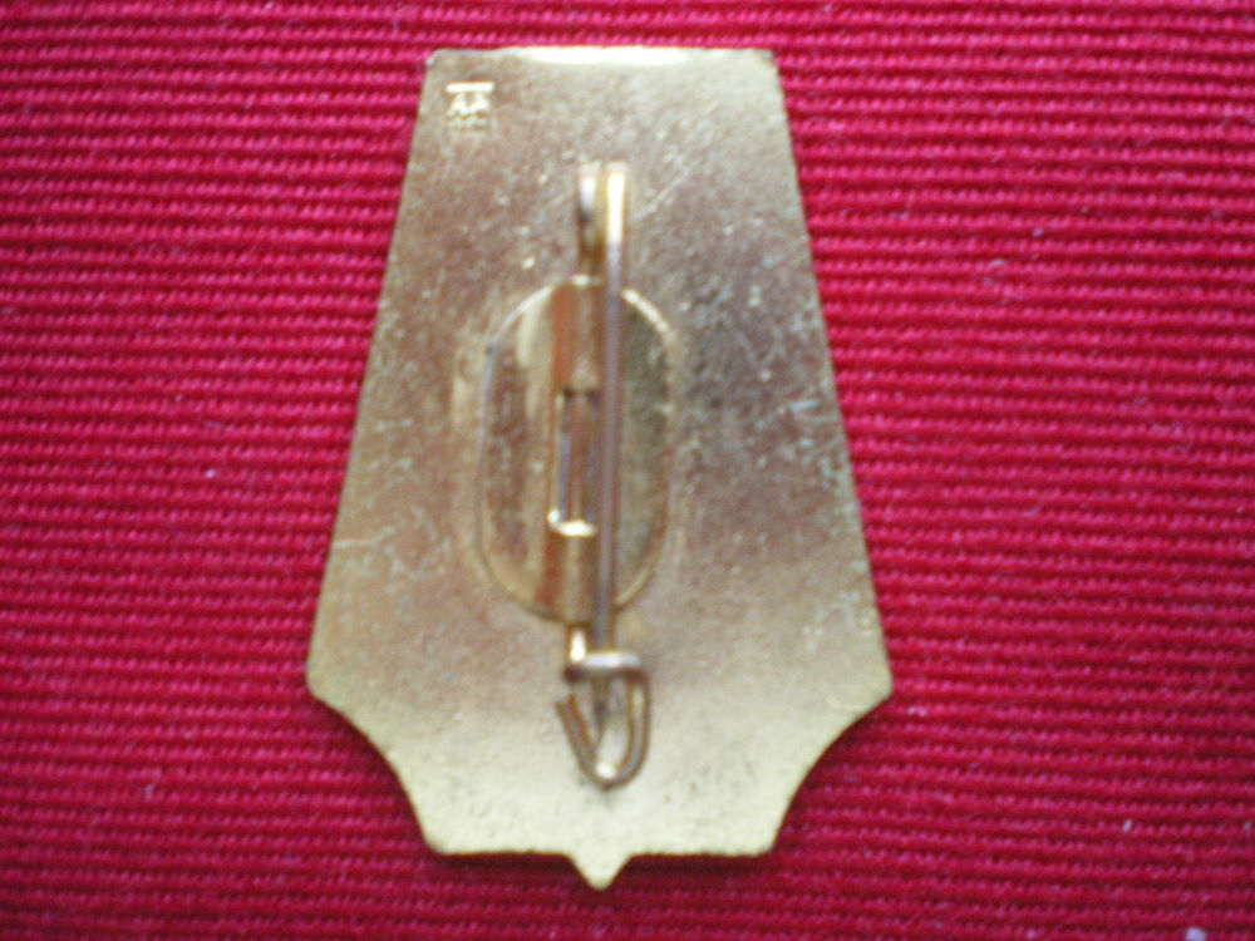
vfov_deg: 37.7
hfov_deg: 49.0
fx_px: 1378
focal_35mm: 38
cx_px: 628
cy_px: 470
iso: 400
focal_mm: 6.3
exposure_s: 1/20
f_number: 3.1
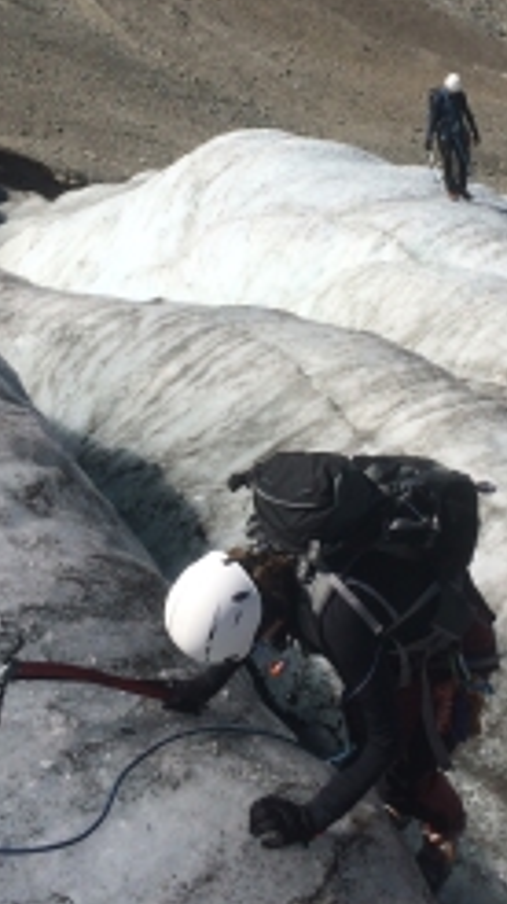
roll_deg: +5.8
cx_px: 329
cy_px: 334
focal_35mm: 45
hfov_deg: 26.4
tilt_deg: -20.2
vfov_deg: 45.1
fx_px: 1078
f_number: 2.2
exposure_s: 1/3425
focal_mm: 4.15
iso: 32
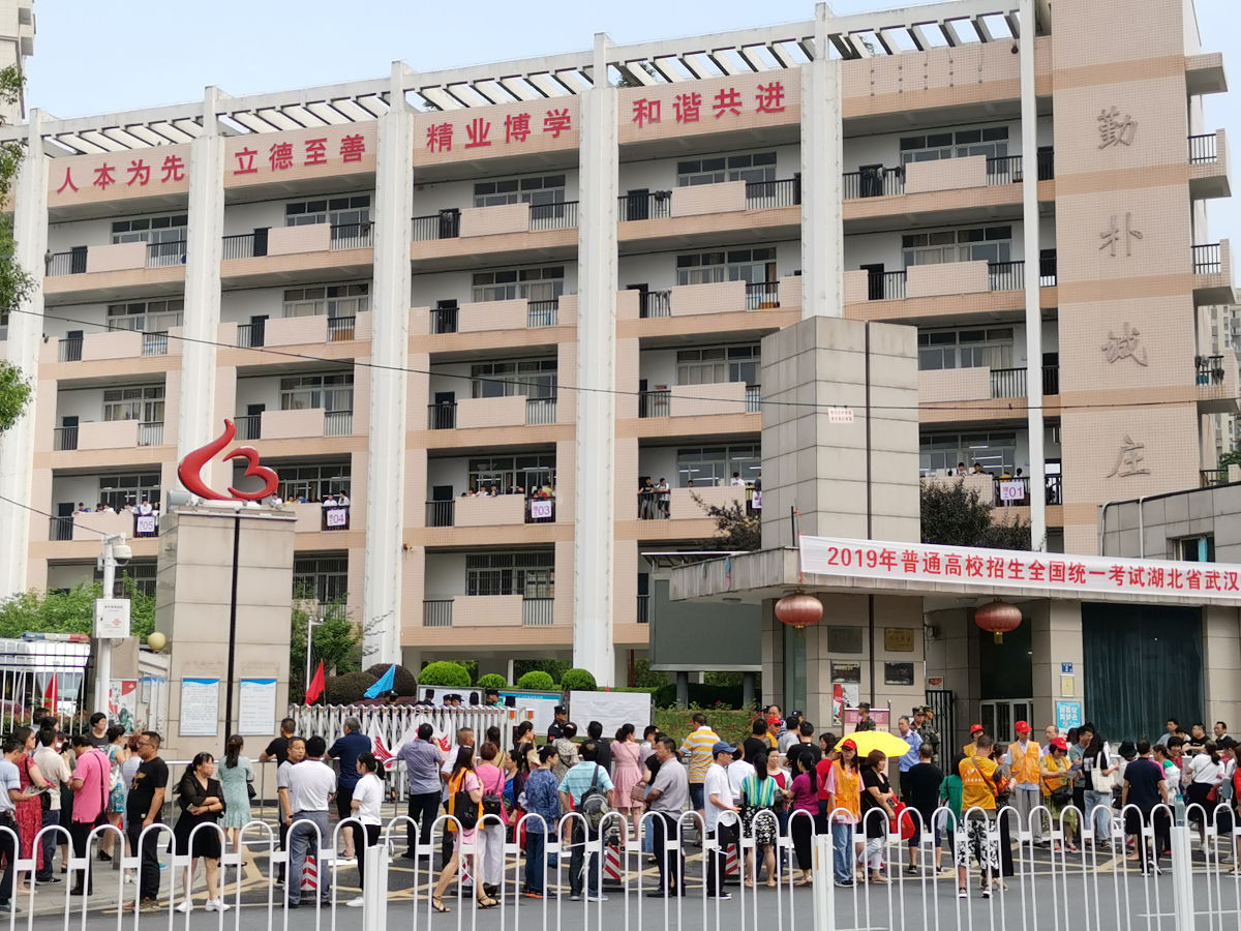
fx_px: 1864
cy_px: 466
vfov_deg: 28.0
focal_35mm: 52
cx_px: 620
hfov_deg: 36.8
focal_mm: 5.58
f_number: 1.8
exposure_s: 1/853
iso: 50
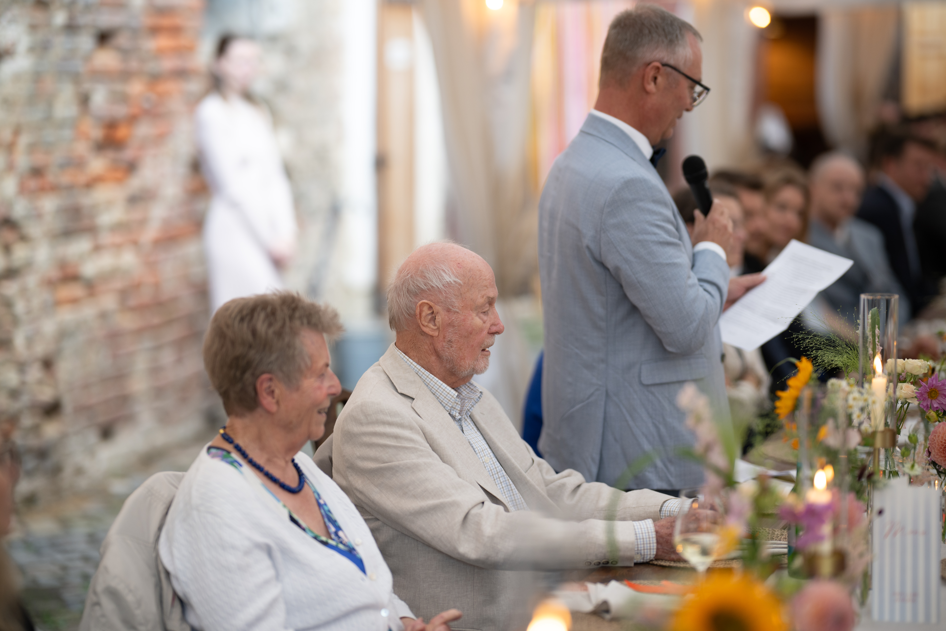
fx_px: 2233
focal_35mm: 85
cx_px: 473
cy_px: 316
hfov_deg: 23.9
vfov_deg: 16.1
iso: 200
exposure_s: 1/160
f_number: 1.4
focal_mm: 85
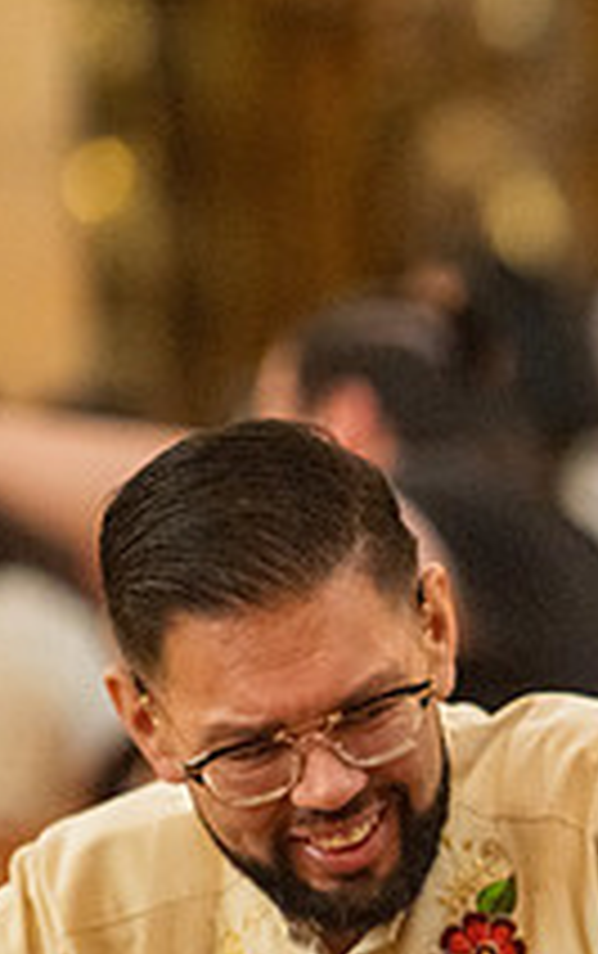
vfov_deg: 3.8
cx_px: 1133
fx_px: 14485
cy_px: 646
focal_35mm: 557
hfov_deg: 2.4
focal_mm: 200
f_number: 2.8
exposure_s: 1/160
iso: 2000
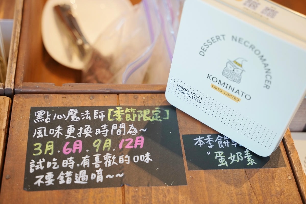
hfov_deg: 35.1
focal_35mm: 57
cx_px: 153
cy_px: 102
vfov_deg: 23.8
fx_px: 484
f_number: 4
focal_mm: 57
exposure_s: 1/160
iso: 1600
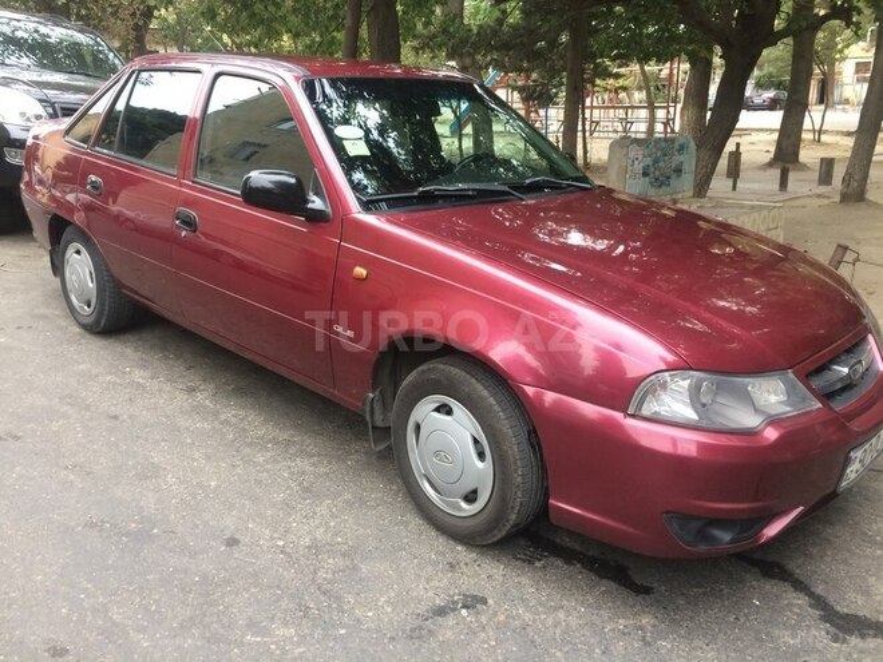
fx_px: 740
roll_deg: +0.8
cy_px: 331
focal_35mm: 29
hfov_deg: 61.7
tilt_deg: -16.9
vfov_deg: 48.2
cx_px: 442
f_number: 2.2
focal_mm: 4.15
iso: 50
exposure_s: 1/33
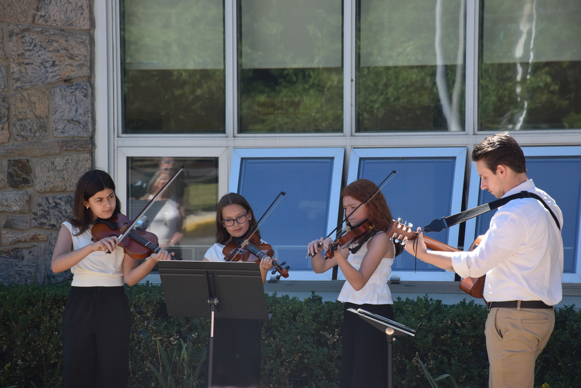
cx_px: 290
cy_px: 194
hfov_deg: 11.2
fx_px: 2954
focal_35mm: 183
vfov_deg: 7.5
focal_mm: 122
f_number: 8
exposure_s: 1/250
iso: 250
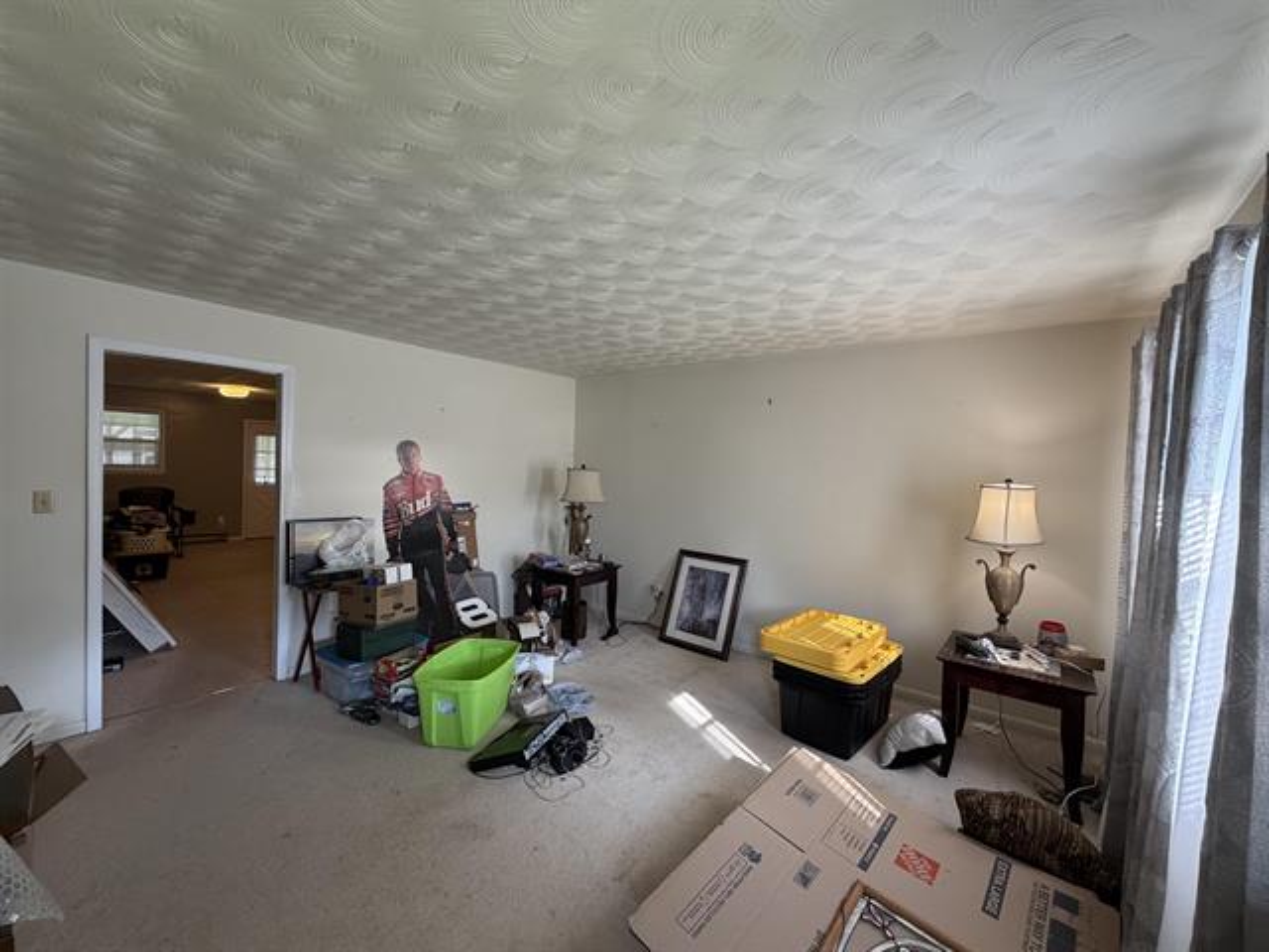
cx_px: 634
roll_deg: -1.4
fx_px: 513
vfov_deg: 85.7
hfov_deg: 102.1
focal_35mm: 14
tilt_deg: -0.7
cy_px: 476
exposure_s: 1/120
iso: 250
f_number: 2.2
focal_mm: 2.22
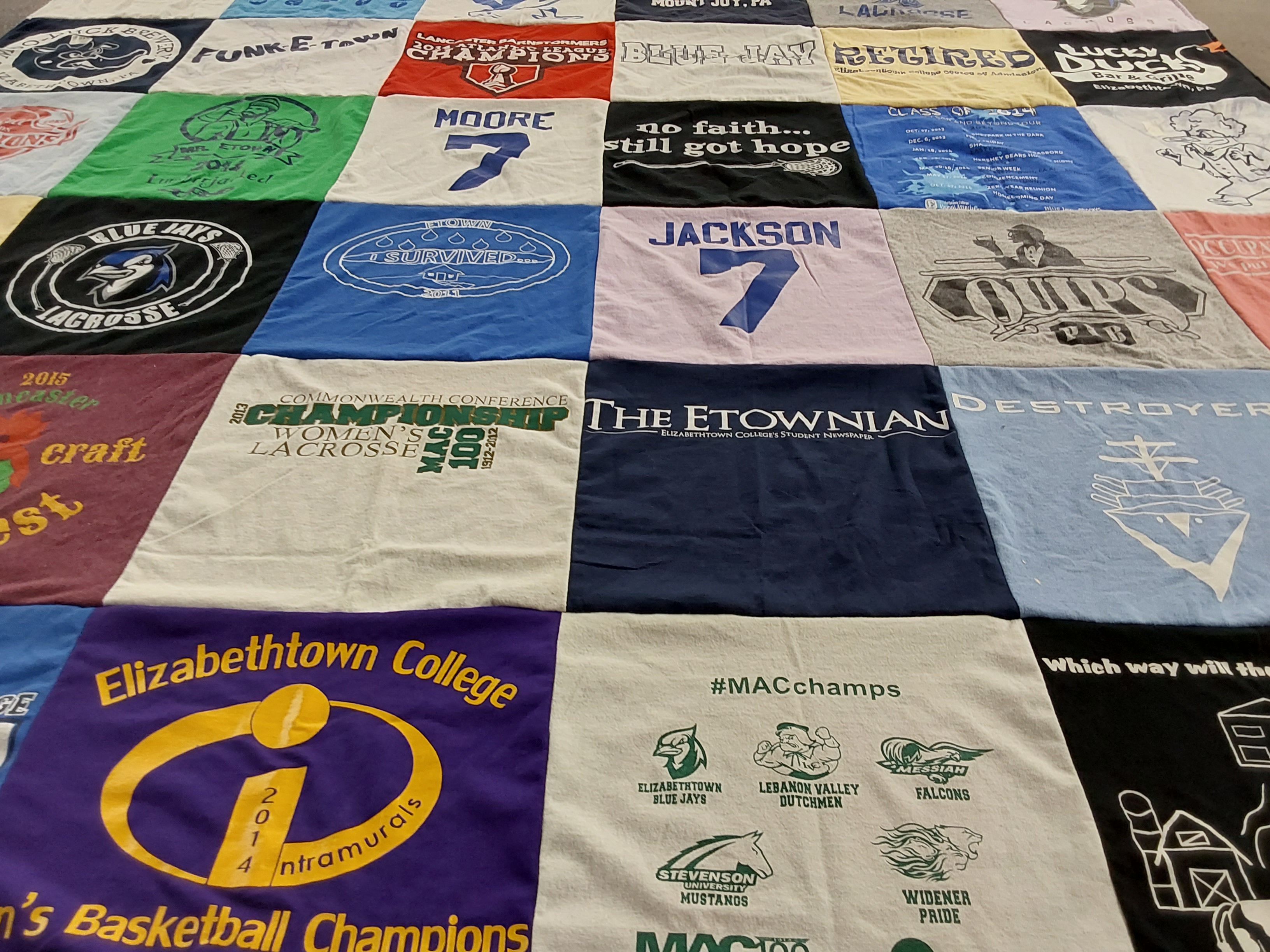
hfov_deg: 63.4
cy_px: 476
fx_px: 1027
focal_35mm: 28
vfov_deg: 49.7
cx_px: 635
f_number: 1.9
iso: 100
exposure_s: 1/60
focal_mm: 2.91
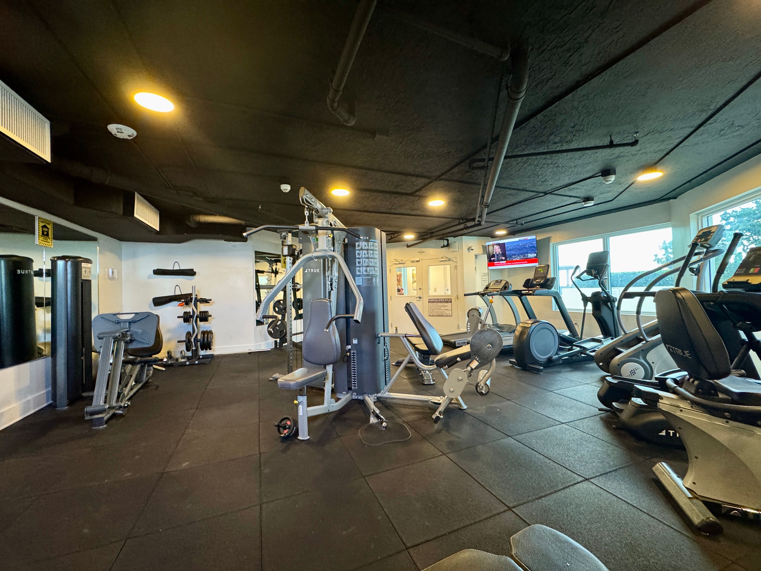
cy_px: 286
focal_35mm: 14
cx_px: 380
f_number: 2.2
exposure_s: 1/60
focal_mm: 2.22
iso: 500
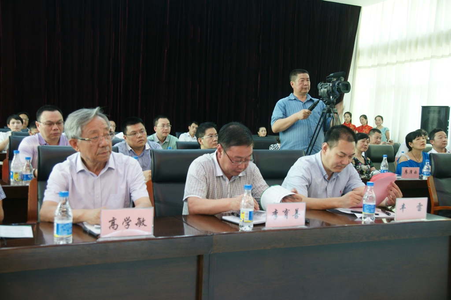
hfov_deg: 49.6
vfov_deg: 34.2
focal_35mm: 39
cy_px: 150
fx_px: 488
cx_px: 226
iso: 800
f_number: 4.5
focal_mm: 26
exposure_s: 1/20
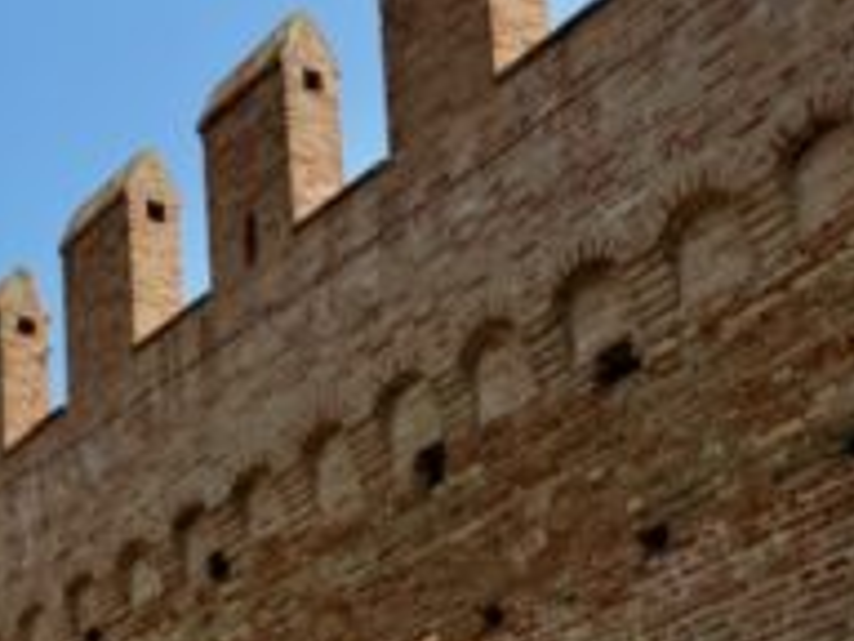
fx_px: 1974
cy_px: 988
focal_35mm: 80
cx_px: -156
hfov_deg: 22.6
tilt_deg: +10.6
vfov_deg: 16.6
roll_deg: +1.8
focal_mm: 6.76
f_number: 1.78
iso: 80
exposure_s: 1/6711
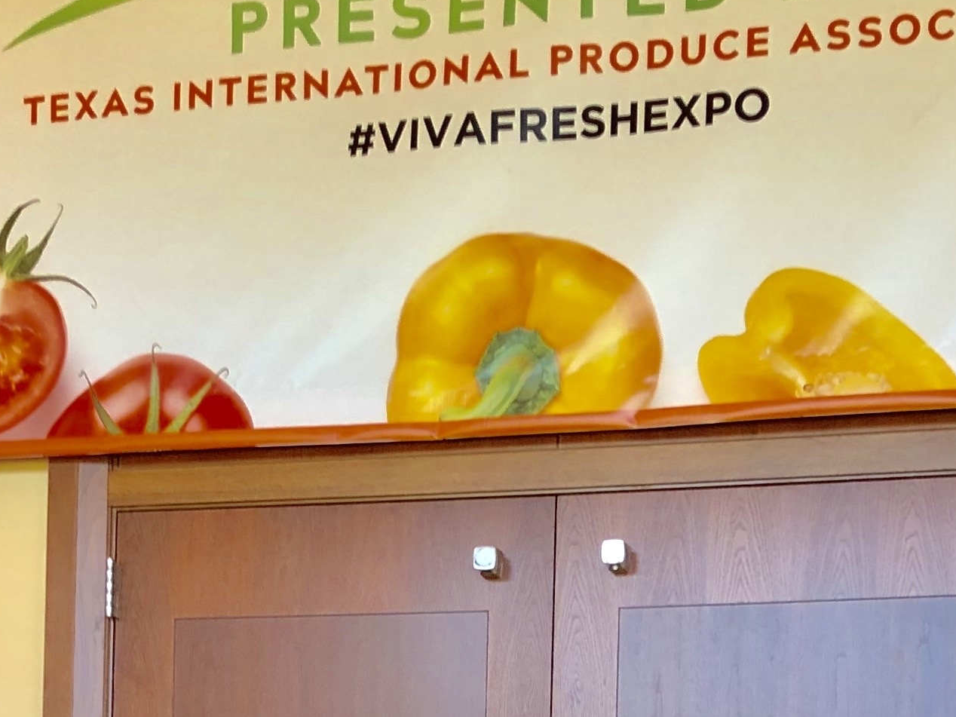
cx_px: 556
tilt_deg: +2.3
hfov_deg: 22.0
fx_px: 2458
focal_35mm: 89
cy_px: 1057
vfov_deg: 15.4
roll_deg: -0.9
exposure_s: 1/30
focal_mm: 4
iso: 20
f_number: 1.8
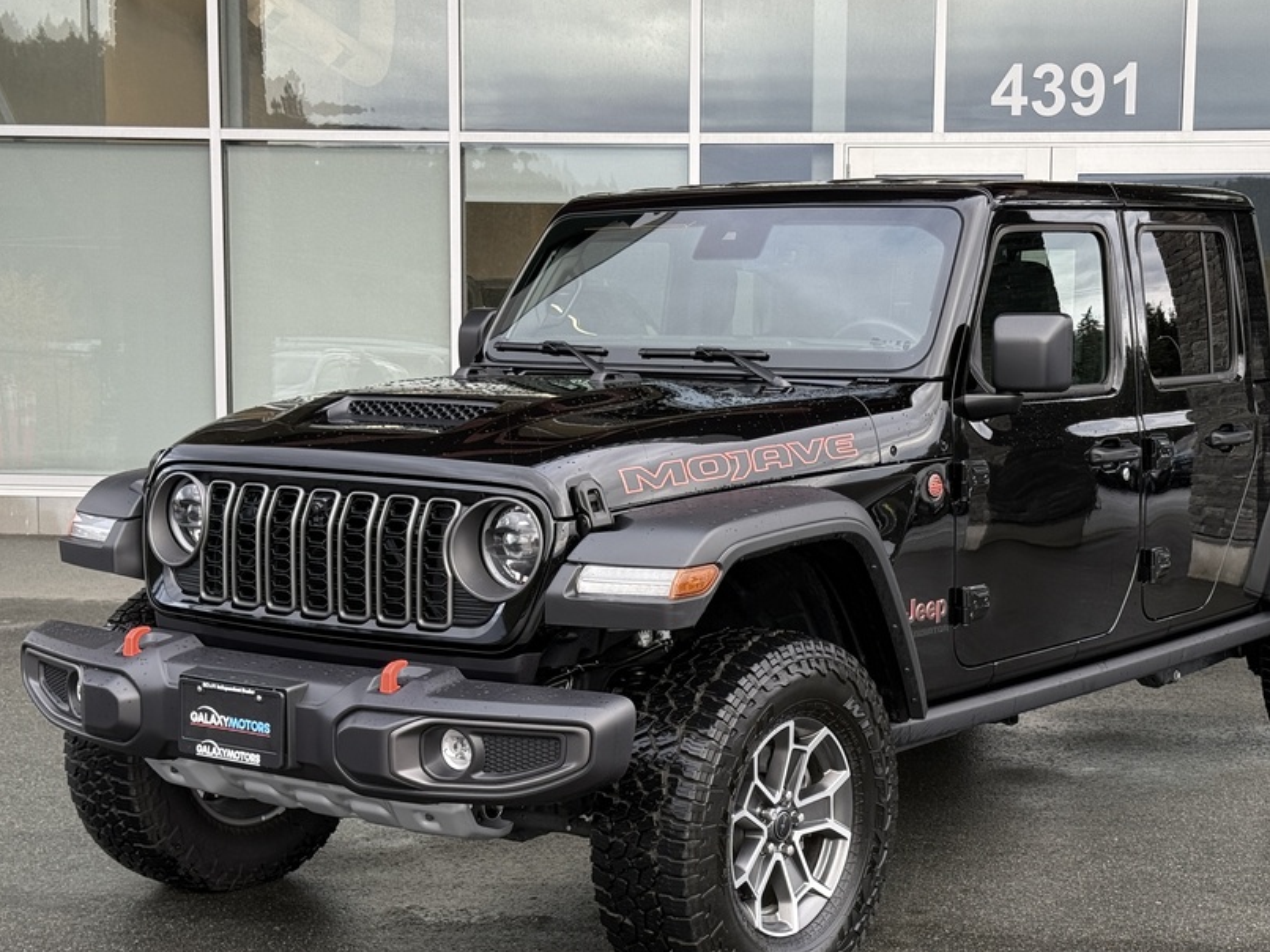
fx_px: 2237
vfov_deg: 24.0
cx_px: 728
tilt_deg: -5.1
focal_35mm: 61
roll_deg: -0.3
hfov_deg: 31.6
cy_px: 596
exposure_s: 1/245
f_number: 1.78
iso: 64
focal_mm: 6.76
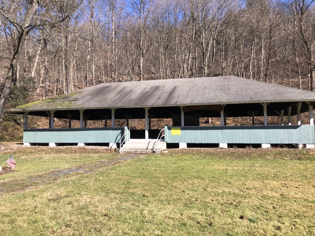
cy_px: 118
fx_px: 255
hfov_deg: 63.4
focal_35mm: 28
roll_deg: +0.5
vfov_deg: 49.7
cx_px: 158
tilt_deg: +3.5
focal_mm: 4
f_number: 1.8
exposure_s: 1/1000
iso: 20
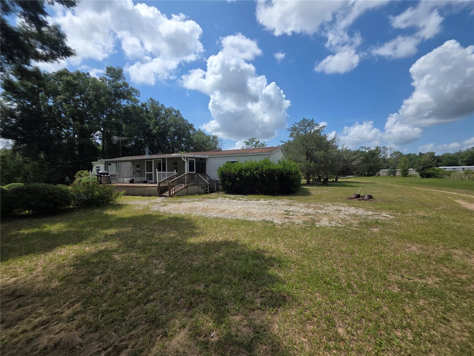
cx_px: 237
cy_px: 178
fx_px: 178
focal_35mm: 13
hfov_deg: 106.2
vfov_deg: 89.9
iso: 40
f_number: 1.9
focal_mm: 2.2
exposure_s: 1/2913
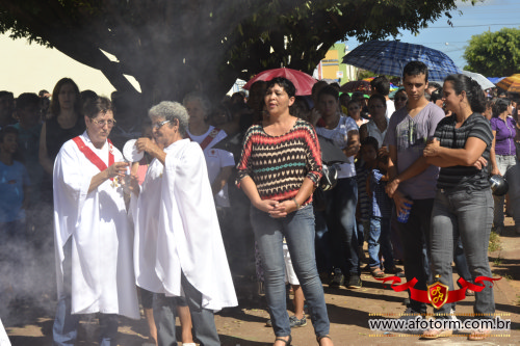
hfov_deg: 20.6
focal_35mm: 99
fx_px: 1429
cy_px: 173
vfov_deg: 13.8
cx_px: 260
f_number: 10
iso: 100
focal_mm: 66
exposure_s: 1/200
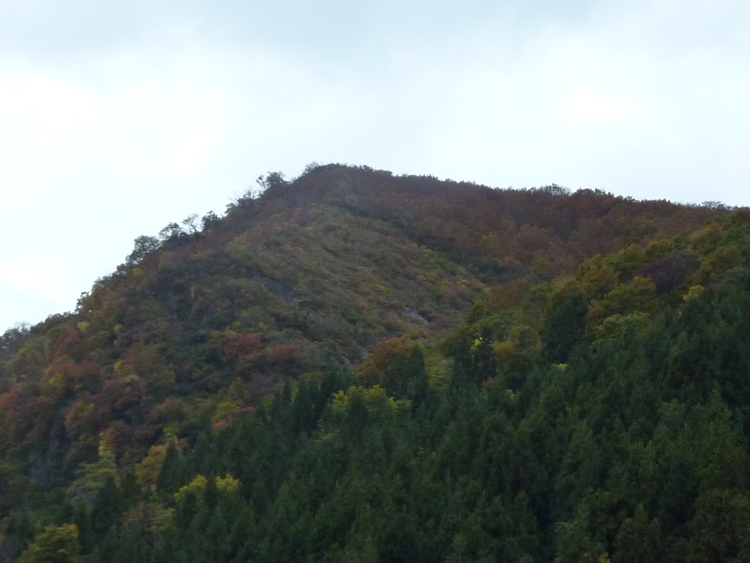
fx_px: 3250
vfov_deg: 9.9
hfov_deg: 13.2
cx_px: 375
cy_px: 282
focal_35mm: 150
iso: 200
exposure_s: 1/40
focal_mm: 13.7
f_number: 4.2
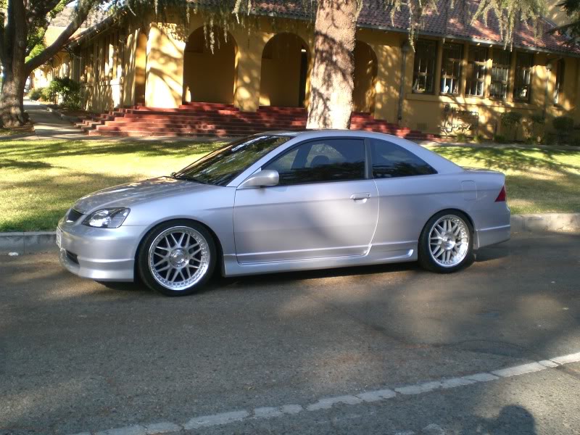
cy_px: 218
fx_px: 637
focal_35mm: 38
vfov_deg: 37.7
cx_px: 290
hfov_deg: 49.0
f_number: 3.1
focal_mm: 6.3
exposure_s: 1/125
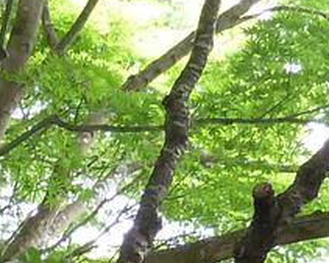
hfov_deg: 10.0
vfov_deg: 7.5
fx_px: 1802
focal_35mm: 185
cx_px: -189
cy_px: 741
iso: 200
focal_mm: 4.1
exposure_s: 1/30
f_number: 3.3
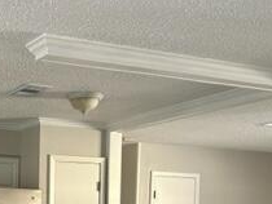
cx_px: -14
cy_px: 245
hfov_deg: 25.1
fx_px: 574
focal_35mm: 73
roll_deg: -1.6
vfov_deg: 19.1
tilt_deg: -2.2
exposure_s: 1/60
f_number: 1.78
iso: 320
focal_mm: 6.86
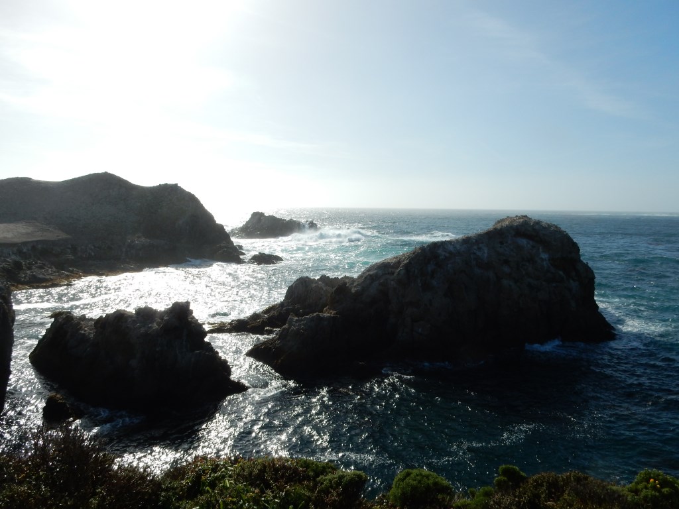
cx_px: 340
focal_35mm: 25
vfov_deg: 54.9
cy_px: 254
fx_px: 490
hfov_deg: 69.4
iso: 125
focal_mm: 4.5
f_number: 4.5
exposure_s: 1/2000
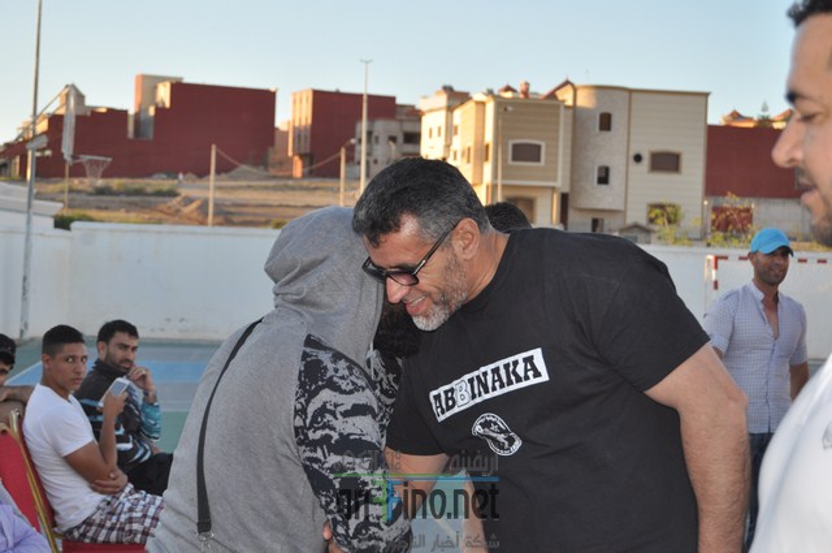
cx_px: 416
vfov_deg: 16.5
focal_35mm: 82
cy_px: 276
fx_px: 1904
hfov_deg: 24.6
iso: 200
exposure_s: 1/200
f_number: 5.6
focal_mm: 55
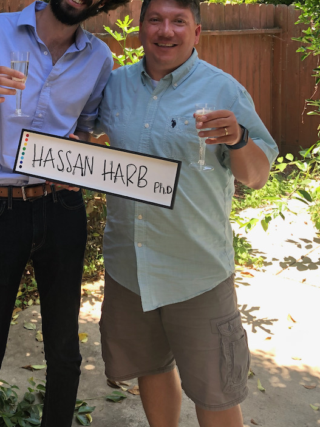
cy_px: 101
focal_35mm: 51
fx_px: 629
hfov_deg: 28.3
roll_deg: +0.7
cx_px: 92
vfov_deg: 36.5
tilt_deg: -6.6
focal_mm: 4
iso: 25
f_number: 1.8
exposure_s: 1/120
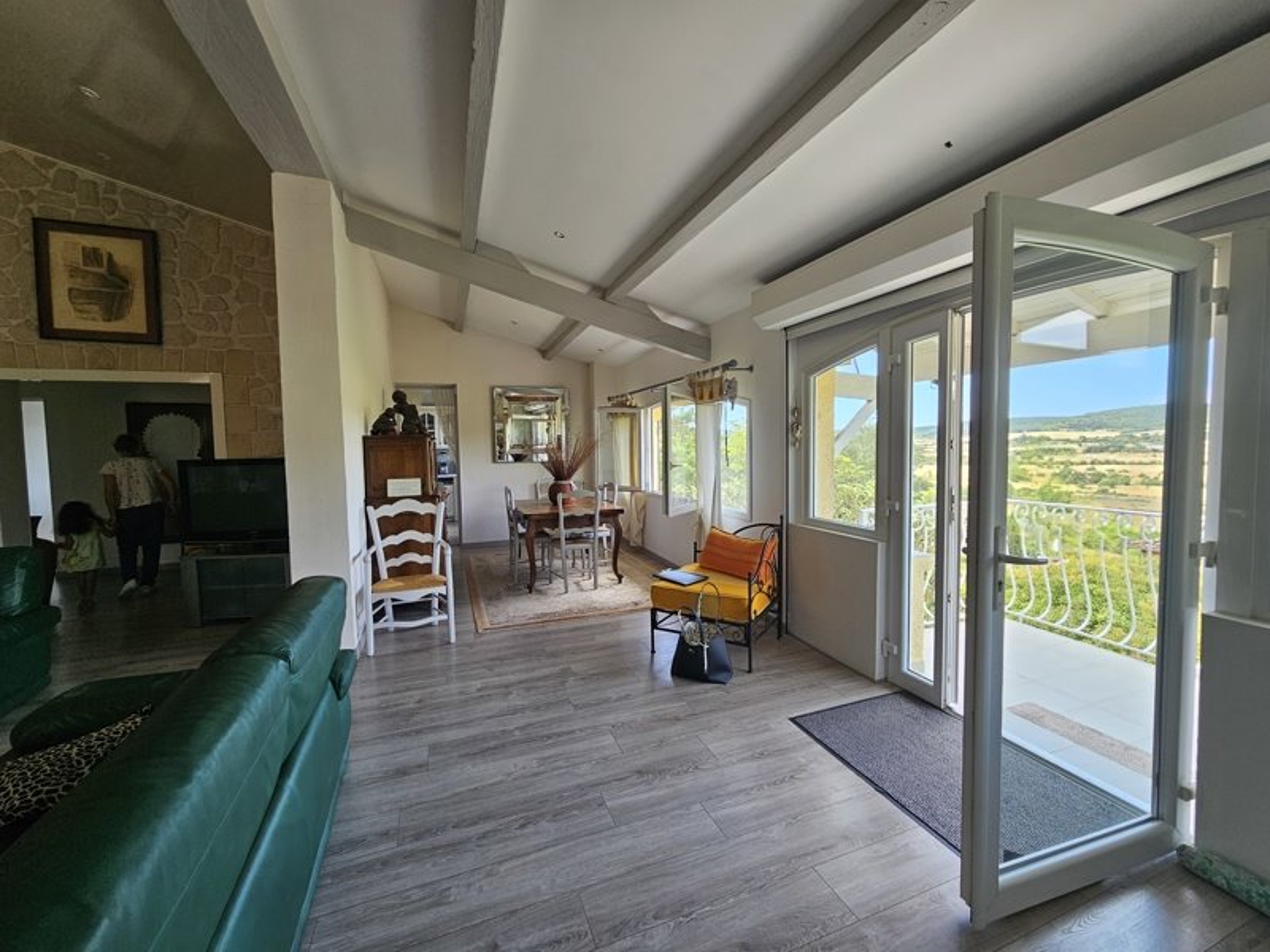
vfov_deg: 89.9
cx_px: 635
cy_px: 476
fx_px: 477
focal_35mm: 13
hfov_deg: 106.2
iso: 64
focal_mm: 2.2
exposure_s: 1/100
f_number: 2.2
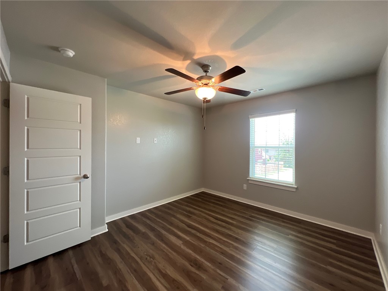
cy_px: 146
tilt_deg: +0.4
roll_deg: -0.4
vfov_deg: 89.9
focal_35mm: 13
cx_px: 194
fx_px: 146
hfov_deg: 106.2
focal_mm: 1.57
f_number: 1.8
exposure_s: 1/120
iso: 160
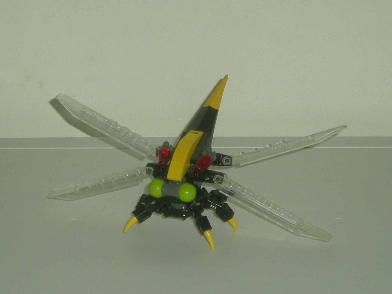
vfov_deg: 19.9
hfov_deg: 26.3
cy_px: 147
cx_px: 196
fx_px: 838
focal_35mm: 74
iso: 50
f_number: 4.6
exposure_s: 1/120
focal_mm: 12.3
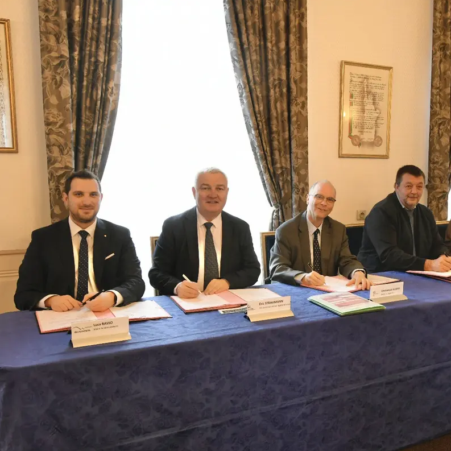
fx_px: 531
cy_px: 224
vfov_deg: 46.0
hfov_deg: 45.1
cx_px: 313
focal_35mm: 36
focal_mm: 28
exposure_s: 1/30
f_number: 8
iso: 2500
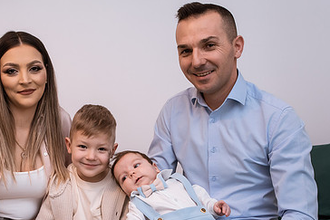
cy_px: 169
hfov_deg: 37.9
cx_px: 117
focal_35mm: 52
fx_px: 477
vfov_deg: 25.7
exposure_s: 1/160
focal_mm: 32
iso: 1000
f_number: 4
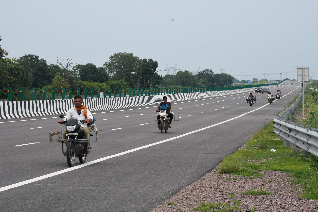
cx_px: 159
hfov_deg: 16.1
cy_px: 106
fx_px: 1122
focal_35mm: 127
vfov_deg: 10.8
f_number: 16
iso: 250
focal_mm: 85
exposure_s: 1/200
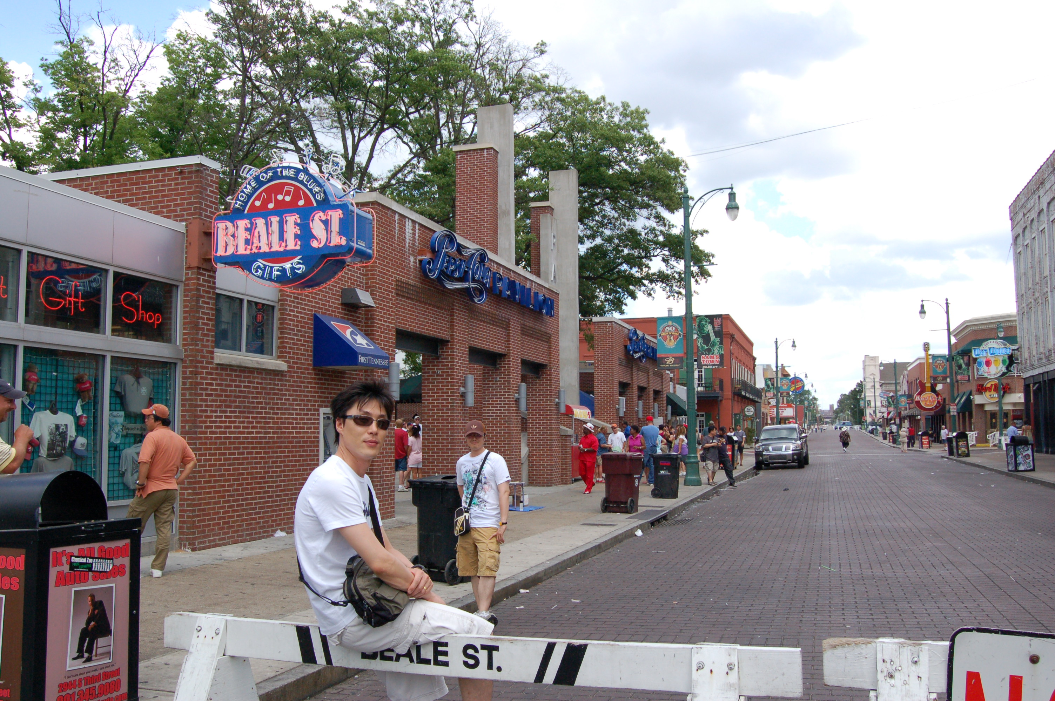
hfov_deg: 57.3
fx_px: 966
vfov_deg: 39.9
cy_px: 350
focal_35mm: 33
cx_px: 528
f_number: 10
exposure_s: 1/400
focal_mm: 22
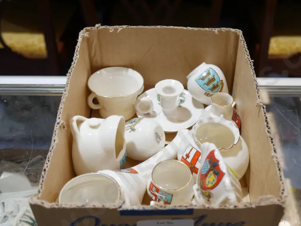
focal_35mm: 44
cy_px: 141
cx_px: 183
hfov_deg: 42.7
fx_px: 383
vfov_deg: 32.7
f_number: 3.6
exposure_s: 1/60
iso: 200
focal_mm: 15
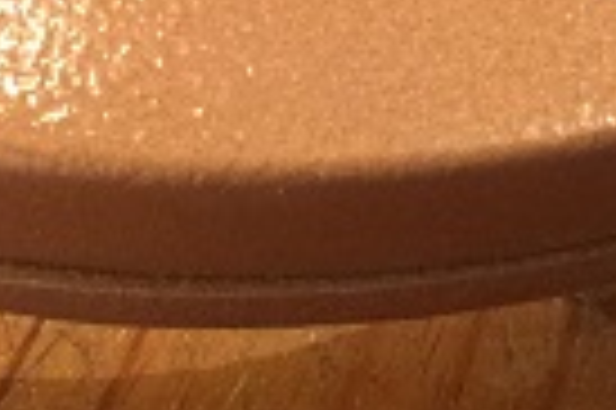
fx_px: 2461
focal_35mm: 144
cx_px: -43
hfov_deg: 14.0
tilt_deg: -38.6
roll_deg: -0.3
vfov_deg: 9.0
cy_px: -396
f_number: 2.2
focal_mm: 4.15
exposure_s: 1/8
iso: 100
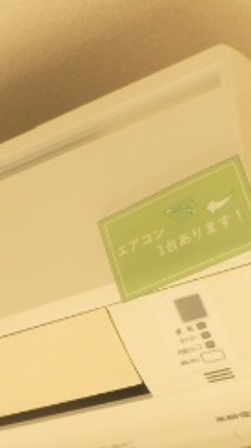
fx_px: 806
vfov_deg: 30.4
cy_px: 346
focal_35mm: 68
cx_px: -58
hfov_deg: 16.9
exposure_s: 1/200
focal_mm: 4.2
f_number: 3
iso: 80
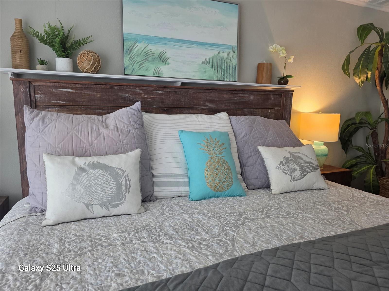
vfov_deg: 58.9
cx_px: 194
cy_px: 146
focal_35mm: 23
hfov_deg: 73.9
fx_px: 258
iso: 160
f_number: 1.7
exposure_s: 1/120
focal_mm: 6.3
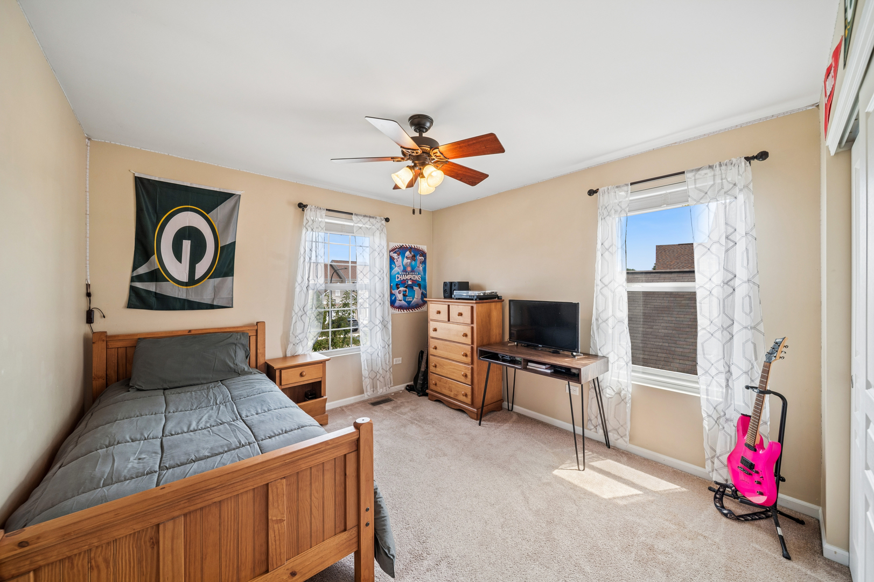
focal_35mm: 13
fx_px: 315
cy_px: 291
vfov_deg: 85.4
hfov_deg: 108.4
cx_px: 437
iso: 400
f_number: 8
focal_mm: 13
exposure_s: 1/50
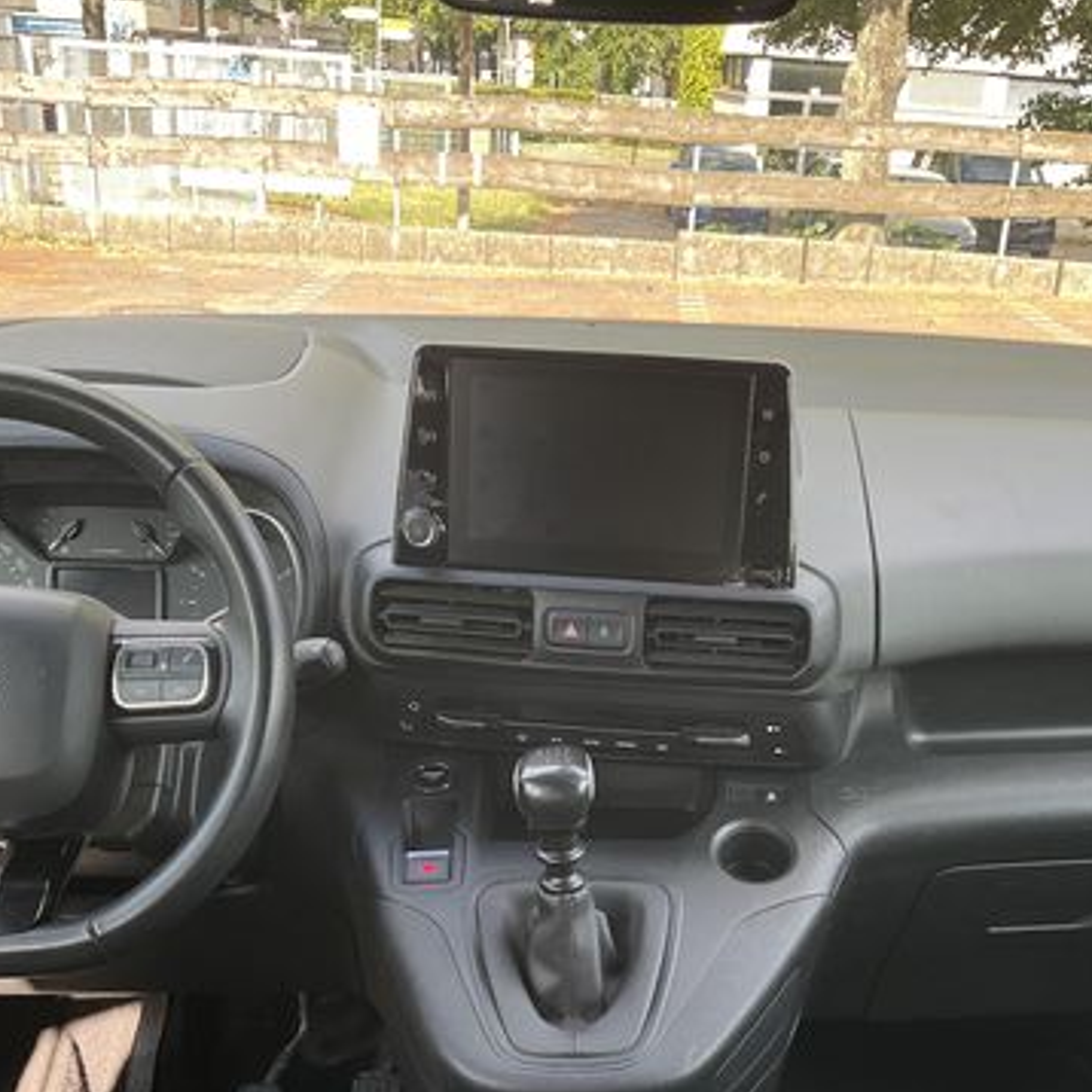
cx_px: 622
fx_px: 1535
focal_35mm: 43
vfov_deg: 38.0
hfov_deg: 39.1
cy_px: 848
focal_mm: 3
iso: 25
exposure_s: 1/122
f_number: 1.8
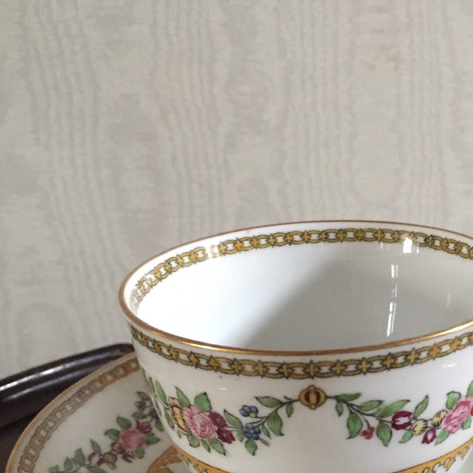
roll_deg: +2.2
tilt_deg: -26.1
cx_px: 346
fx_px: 773
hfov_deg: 33.5
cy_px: 390
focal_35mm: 50
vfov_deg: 32.9
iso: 320
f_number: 2.2
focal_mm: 4.15
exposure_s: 1/17
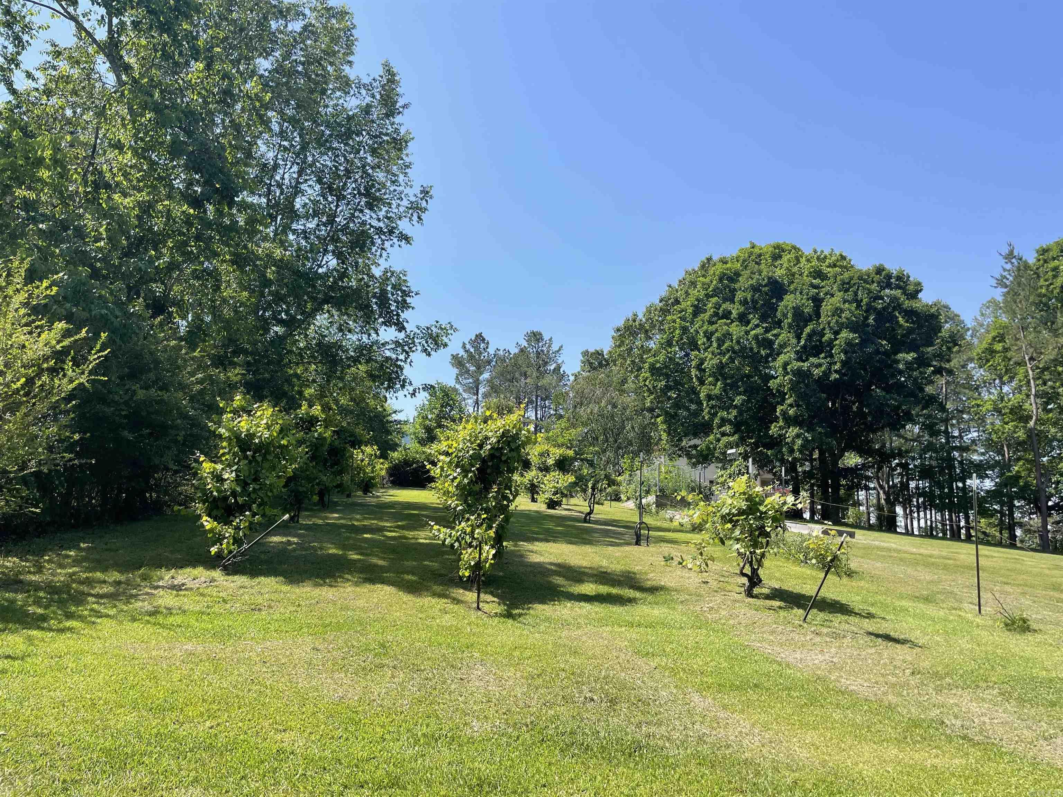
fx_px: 798
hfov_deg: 67.3
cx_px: 532
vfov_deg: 53.1
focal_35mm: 26
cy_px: 398
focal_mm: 4.2
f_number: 1.6
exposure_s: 1/2212
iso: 32
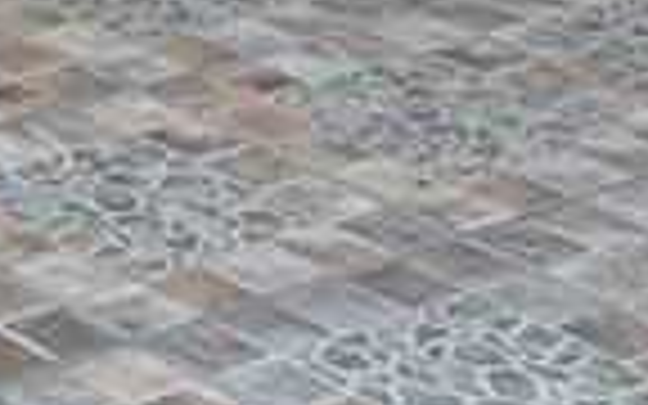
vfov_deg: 6.1
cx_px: -544
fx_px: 3744
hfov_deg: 9.4
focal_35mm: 212
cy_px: -360
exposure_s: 1/1493
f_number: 1.78
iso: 80
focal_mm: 6.76
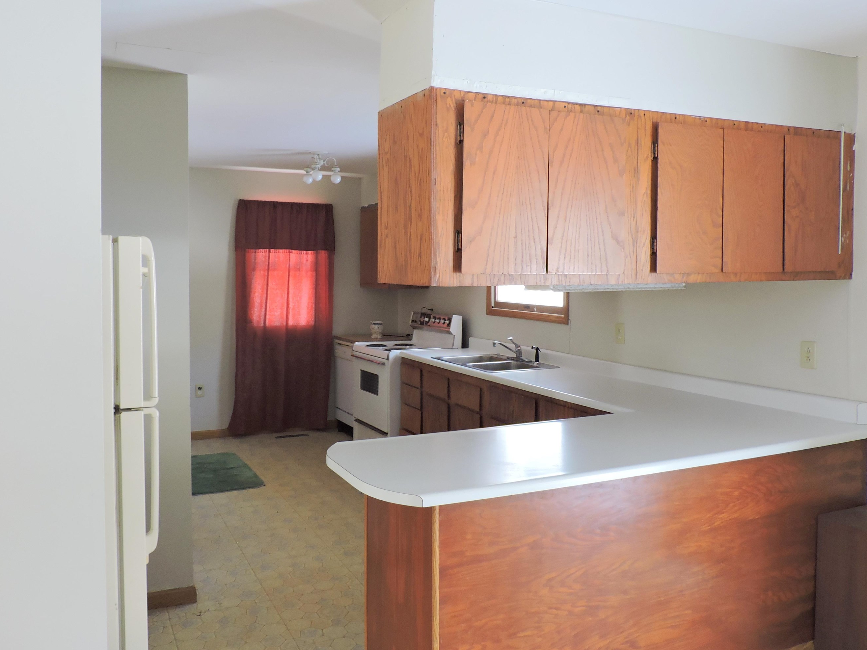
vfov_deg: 49.7
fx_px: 701
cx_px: 388
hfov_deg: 63.3
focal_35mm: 28
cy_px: 295
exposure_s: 1/30
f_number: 3
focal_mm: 4.3
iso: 250
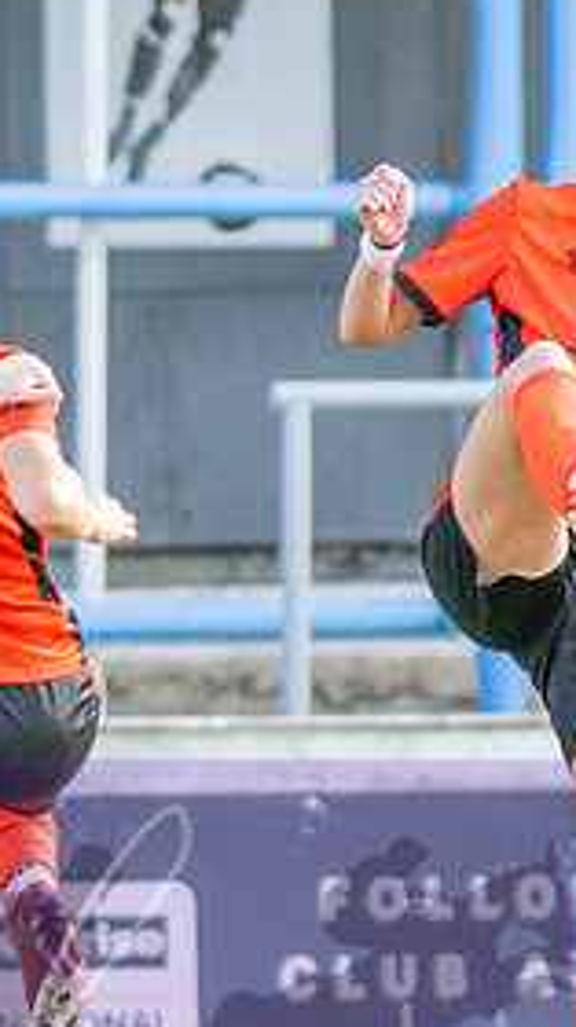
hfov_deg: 0.8
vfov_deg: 1.4
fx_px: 41453
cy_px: 861
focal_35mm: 1523
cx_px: 525
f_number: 2.8
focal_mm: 300
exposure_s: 1/3200
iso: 1250
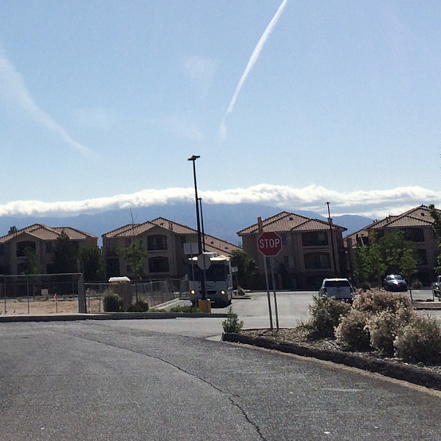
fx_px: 1067
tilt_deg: +13.4
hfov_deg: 22.8
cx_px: 52
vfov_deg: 22.3
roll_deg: +2.8
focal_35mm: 74
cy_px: -22
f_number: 2.2
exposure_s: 1/6849
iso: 32
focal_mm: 4.15
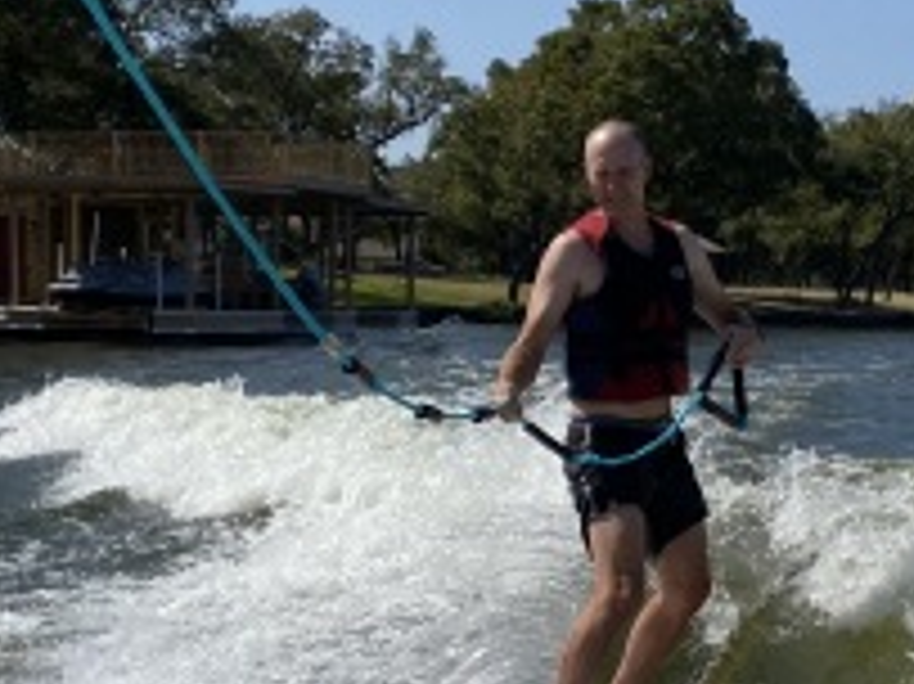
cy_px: 472
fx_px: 2164
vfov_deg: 17.9
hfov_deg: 23.7
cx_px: 603
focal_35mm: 82
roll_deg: -2.7
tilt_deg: -4.1
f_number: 1.8
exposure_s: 1/5236
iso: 32
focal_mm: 4.25
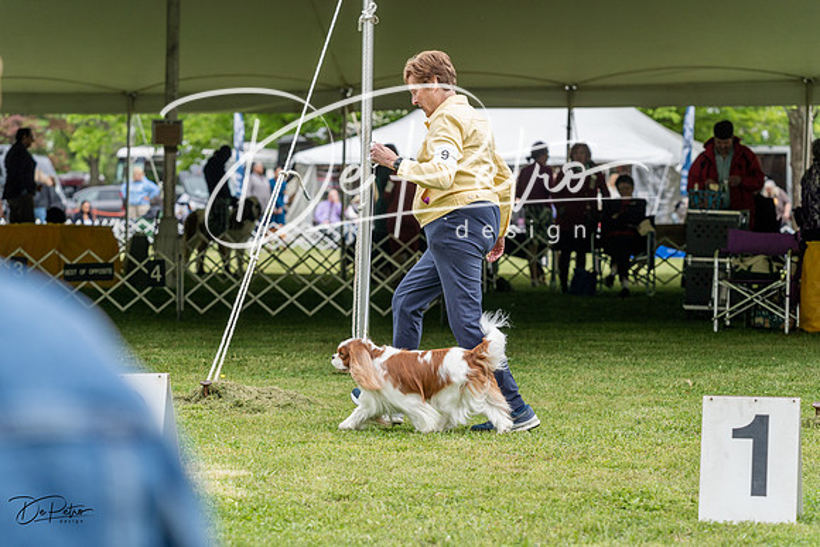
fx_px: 2392
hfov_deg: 19.5
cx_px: 410
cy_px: 274
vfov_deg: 13.0
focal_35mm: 105
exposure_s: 1/800
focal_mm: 105
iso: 500
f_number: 4.5
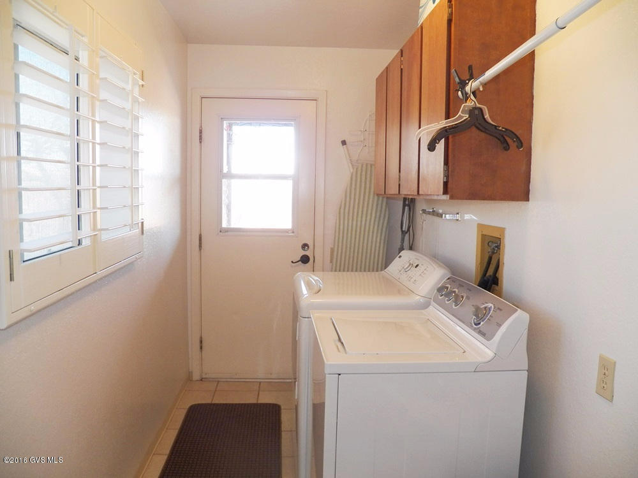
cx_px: 319
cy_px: 239
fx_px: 516
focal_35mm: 28
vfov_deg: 49.7
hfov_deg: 63.4
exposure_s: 1/30
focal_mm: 4.9
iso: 125
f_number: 2.8
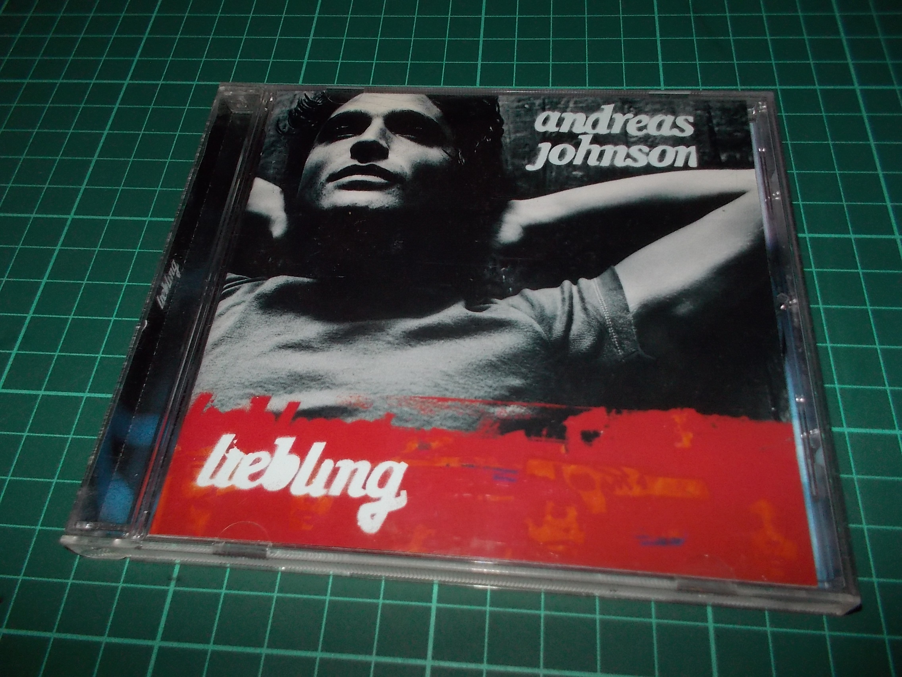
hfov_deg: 61.7
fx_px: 756
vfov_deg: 48.2
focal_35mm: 29
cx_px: 451
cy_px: 338
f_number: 3.3
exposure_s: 1/30
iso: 200
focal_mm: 4.1
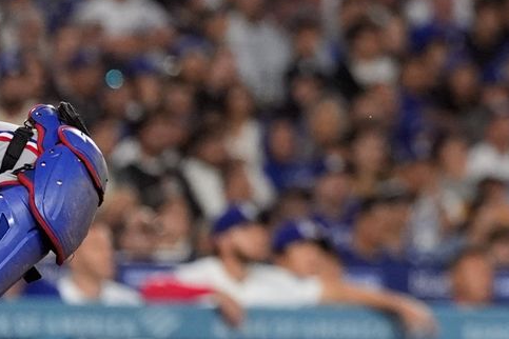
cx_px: 770
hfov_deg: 3.1
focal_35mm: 657
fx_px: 9289
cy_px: -138
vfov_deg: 2.1
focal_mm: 155
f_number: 2.8
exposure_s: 1/2500
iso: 2000
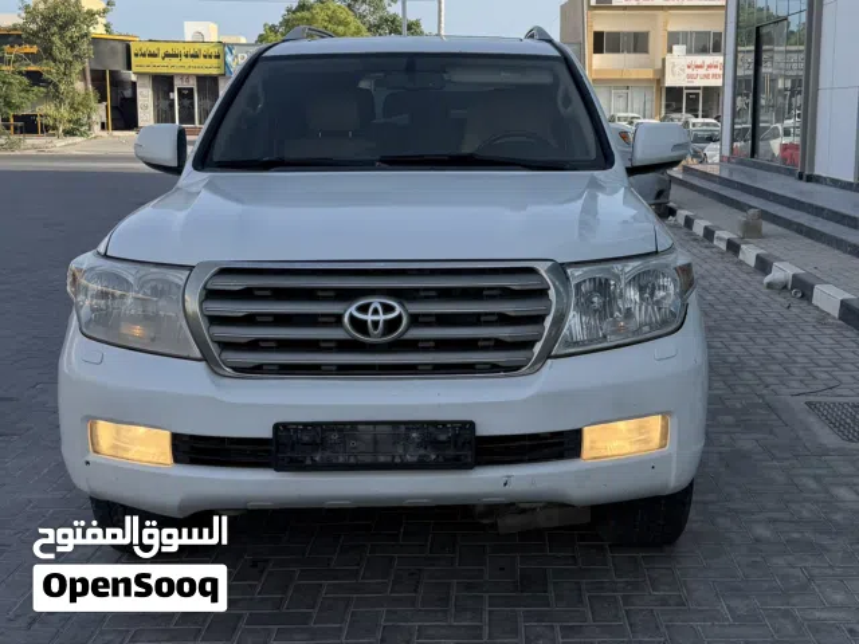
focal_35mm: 24
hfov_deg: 71.6
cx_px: 430
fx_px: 596
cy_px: 322
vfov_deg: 56.8
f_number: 1.78
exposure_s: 1/2445
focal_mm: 6.76
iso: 80
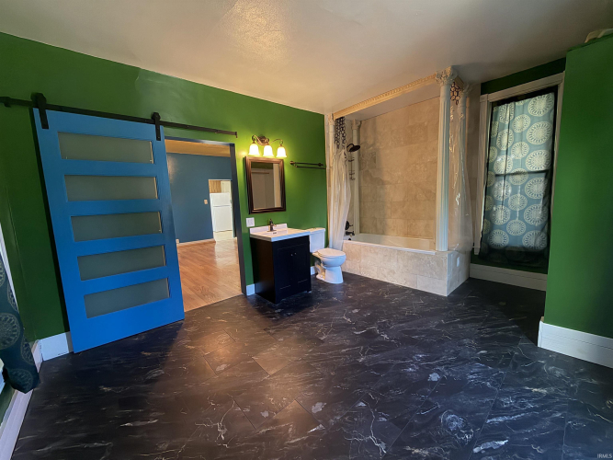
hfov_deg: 102.1
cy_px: 230
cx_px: 306
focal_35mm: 14
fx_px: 248
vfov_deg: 85.7
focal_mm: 2.22
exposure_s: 1/40
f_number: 2.2
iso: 500
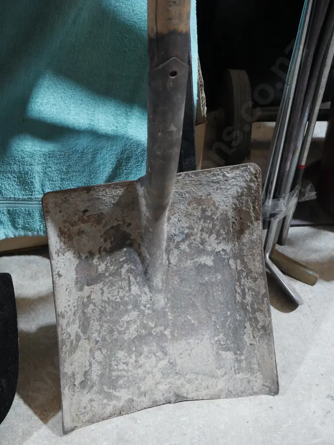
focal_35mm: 58
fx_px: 746
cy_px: 222
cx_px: 167
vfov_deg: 33.2
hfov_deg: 25.3
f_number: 5.4
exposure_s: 1/60
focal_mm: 29
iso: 1250
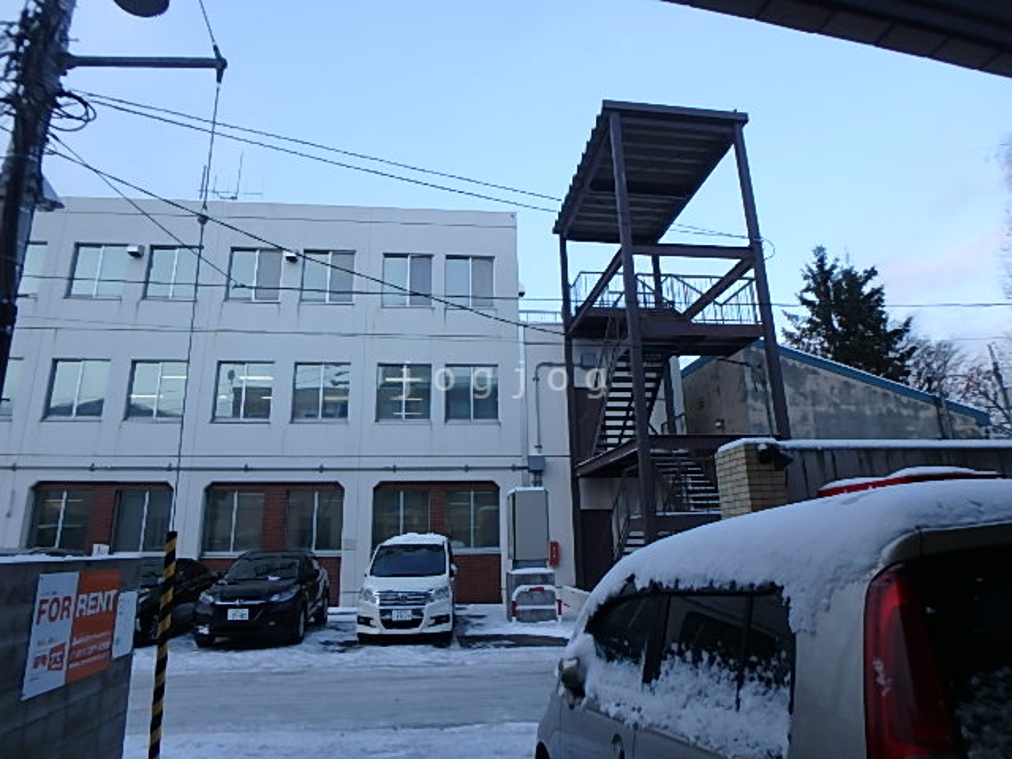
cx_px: 506
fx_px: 614
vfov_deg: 63.4
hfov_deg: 79.0
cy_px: 380
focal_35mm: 21
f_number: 3.5
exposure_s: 1/100
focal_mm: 3.7
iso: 125
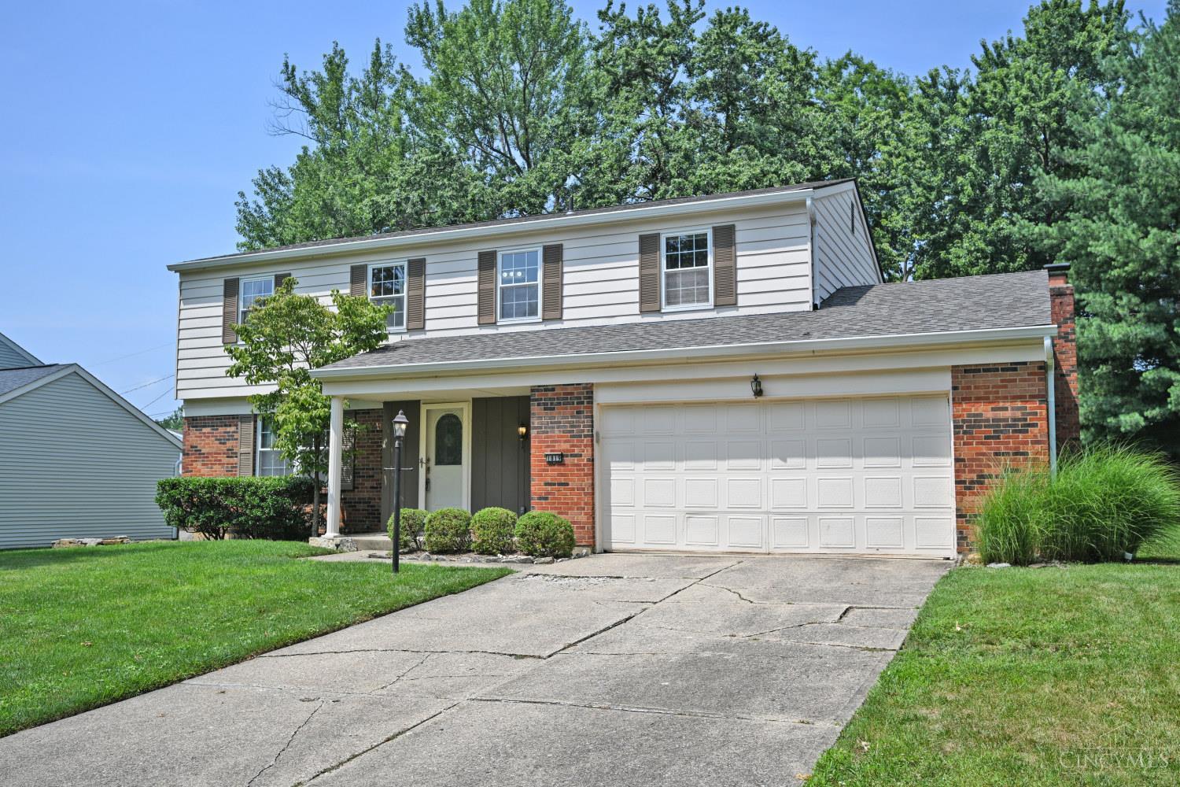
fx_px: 983
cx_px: 590
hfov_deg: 61.9
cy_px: 394
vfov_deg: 43.6
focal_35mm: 30
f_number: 7.1
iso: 100
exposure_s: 1/400
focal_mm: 30
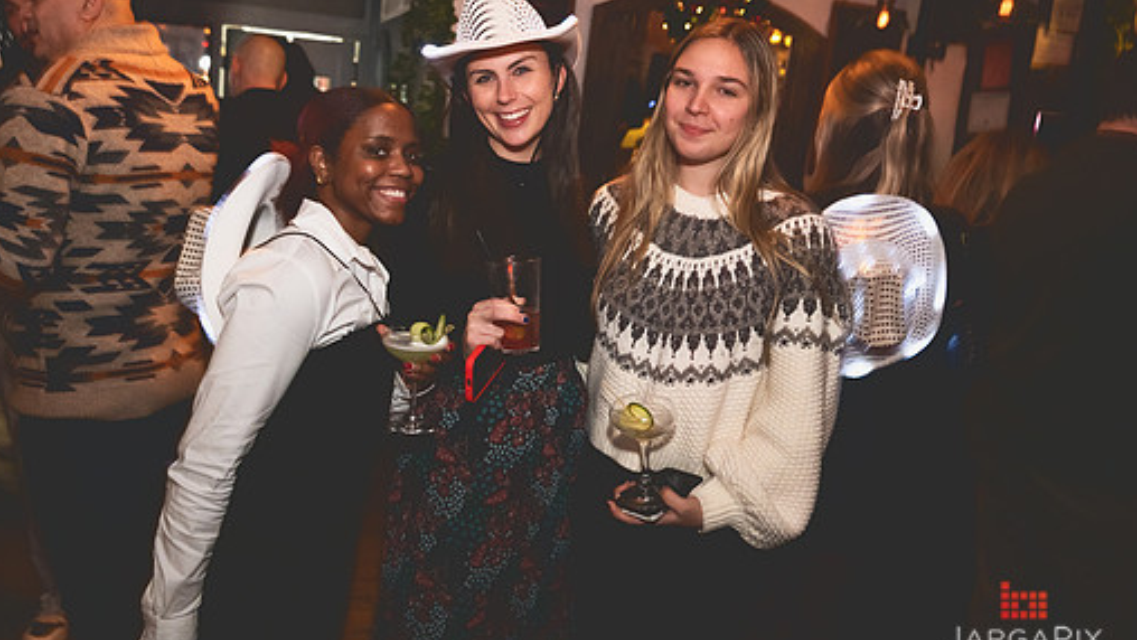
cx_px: 510
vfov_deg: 37.7
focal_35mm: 31
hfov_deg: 62.5
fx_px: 935
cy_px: 265
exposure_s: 1/125
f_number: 2.8
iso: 3200
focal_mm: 24
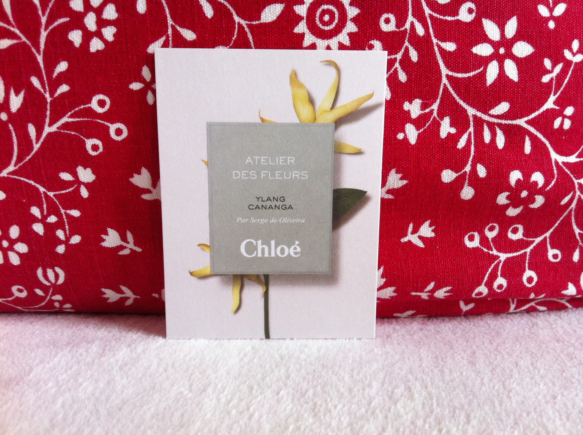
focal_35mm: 35
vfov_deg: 40.6
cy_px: 218
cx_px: 292
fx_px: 589
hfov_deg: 52.7
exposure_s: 1/15
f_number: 2.8
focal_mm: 3.85
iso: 80
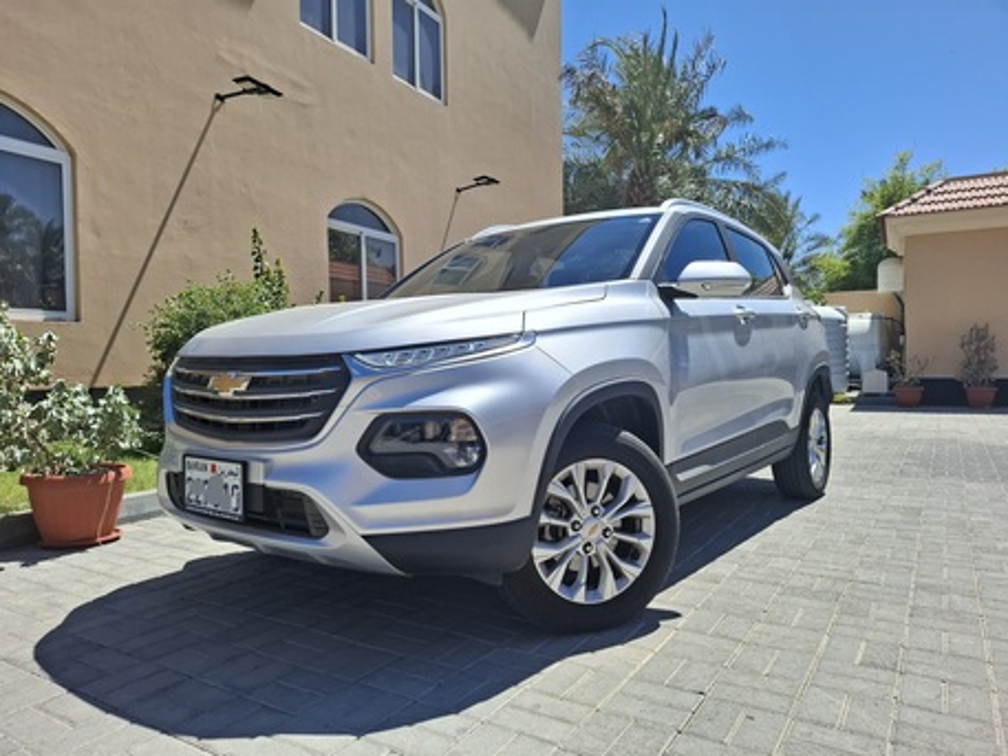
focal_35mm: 23
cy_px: 378
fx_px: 670
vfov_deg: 58.9
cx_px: 504
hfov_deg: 73.9
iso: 50
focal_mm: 5.54
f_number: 1.8
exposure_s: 1/2500
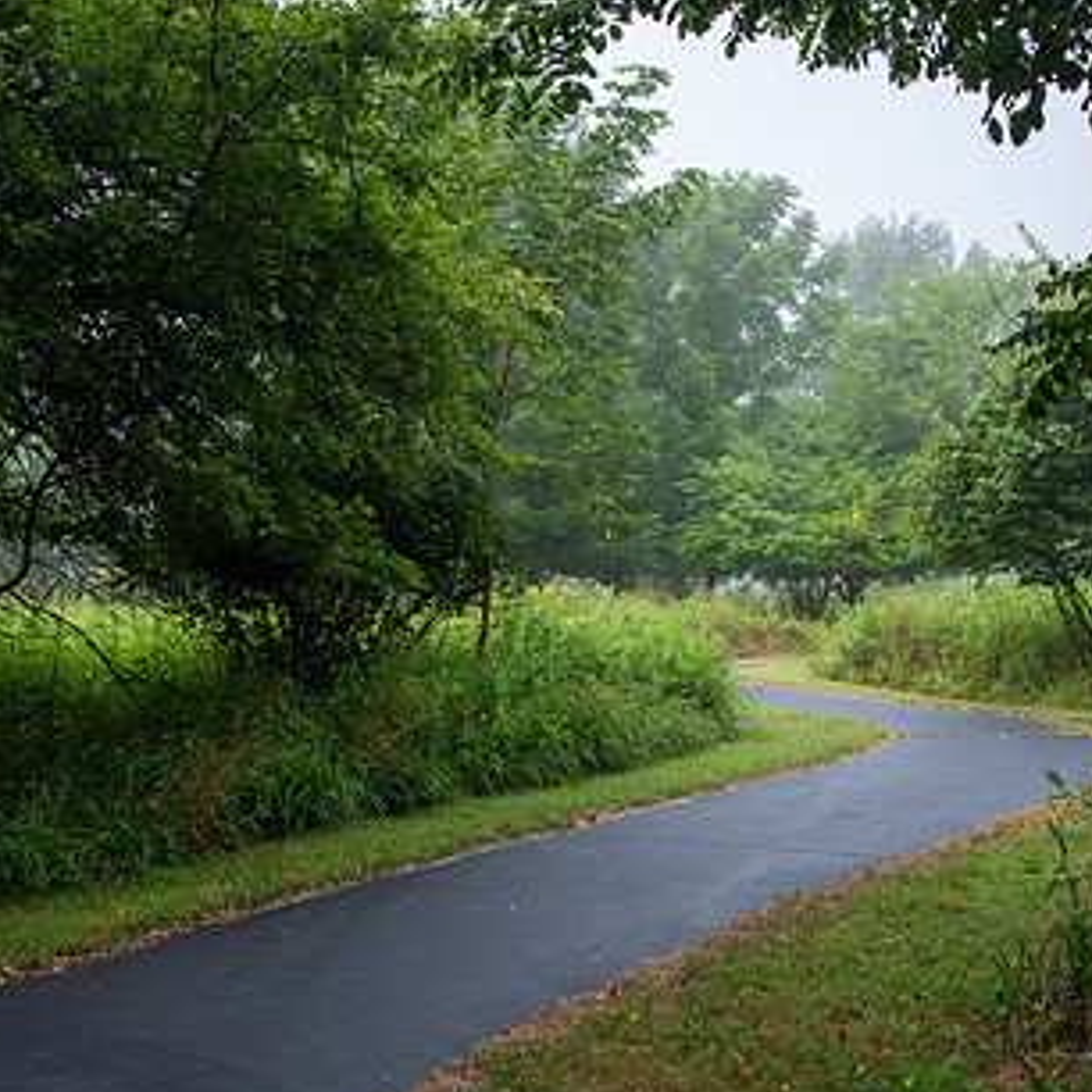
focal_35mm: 50
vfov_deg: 34.0
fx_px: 1785
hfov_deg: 34.0
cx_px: 517
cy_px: 630
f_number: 13
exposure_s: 1/5
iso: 100
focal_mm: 31
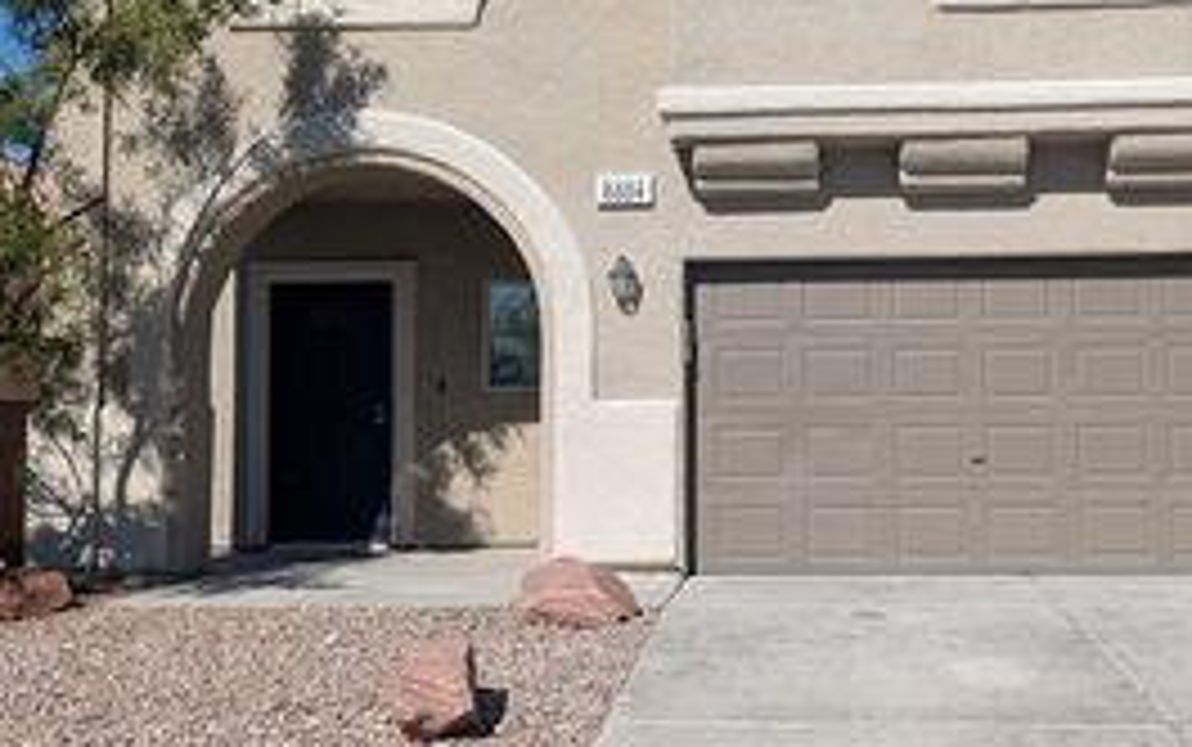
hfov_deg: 41.5
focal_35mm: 48
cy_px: 297
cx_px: 751
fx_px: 1560
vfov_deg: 26.9
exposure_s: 1/1577
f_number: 1.68
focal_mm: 6.9
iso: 23
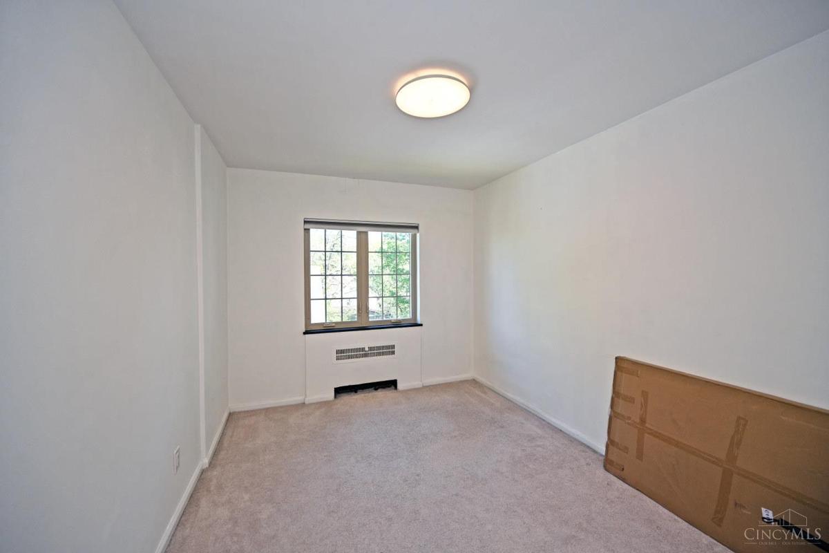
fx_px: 322
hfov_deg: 104.3
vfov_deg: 81.2
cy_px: 276
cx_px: 414
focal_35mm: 14
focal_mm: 14
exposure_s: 1/100
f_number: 5
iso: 200
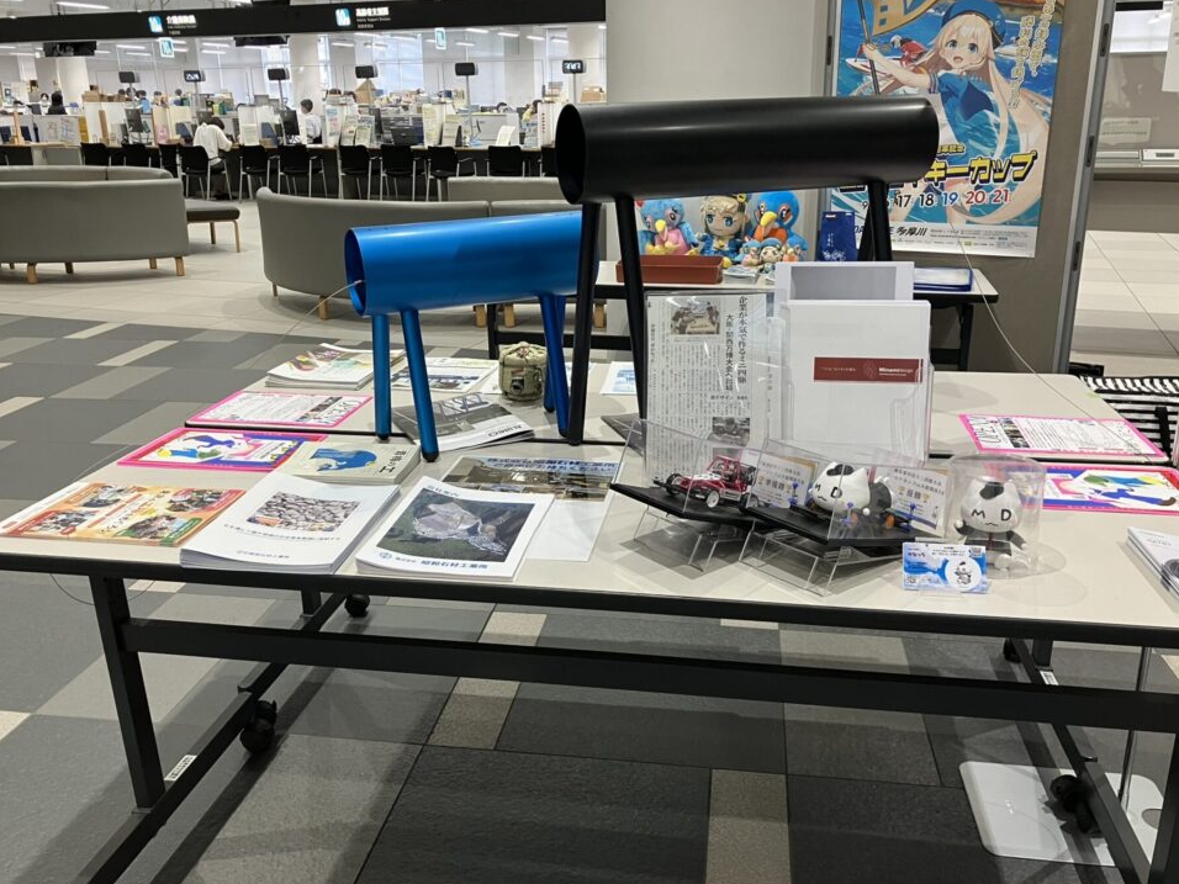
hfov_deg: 60.0
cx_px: 581
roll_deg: -0.9
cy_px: 428
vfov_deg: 46.8
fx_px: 1022
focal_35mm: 30
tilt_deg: -17.0
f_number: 1.8
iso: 80
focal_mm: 3.99
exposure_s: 1/50
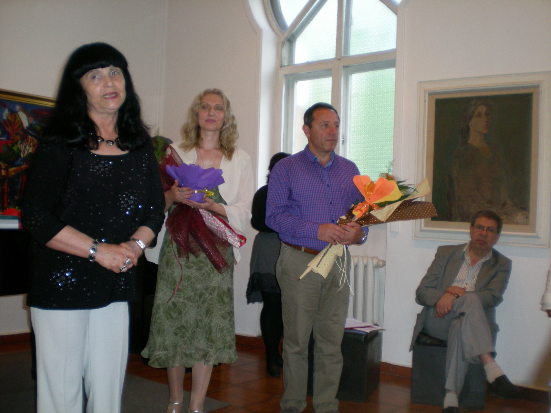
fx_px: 605
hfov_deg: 49.0
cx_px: 276
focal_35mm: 38
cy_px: 206
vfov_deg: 37.7
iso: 180
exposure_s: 1/60
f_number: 3.1
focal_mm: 6.3
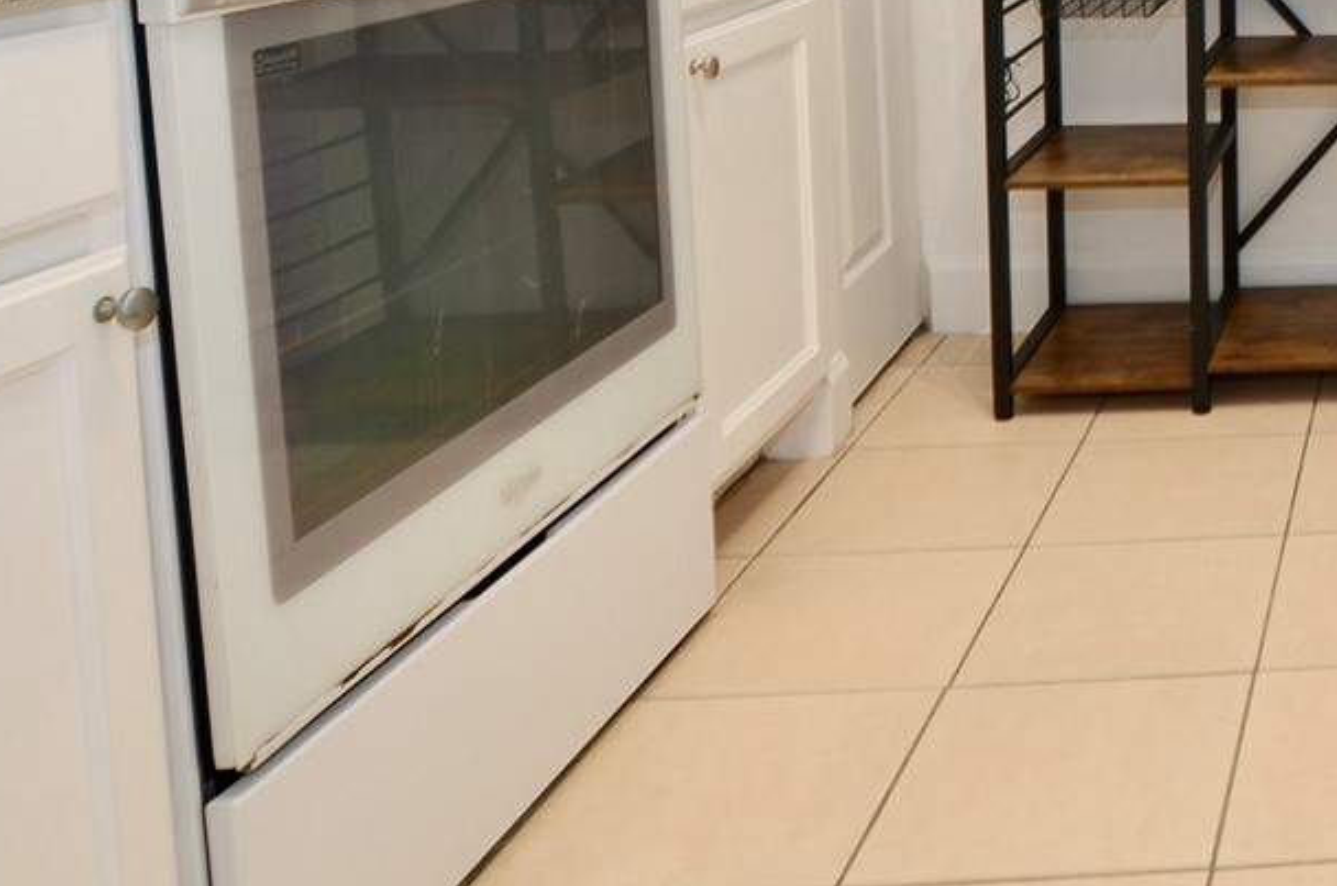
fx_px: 1557
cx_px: 1700
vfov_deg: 28.8
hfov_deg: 34.4
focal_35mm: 42
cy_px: -89
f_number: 8
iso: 200
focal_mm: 10
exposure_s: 1/8
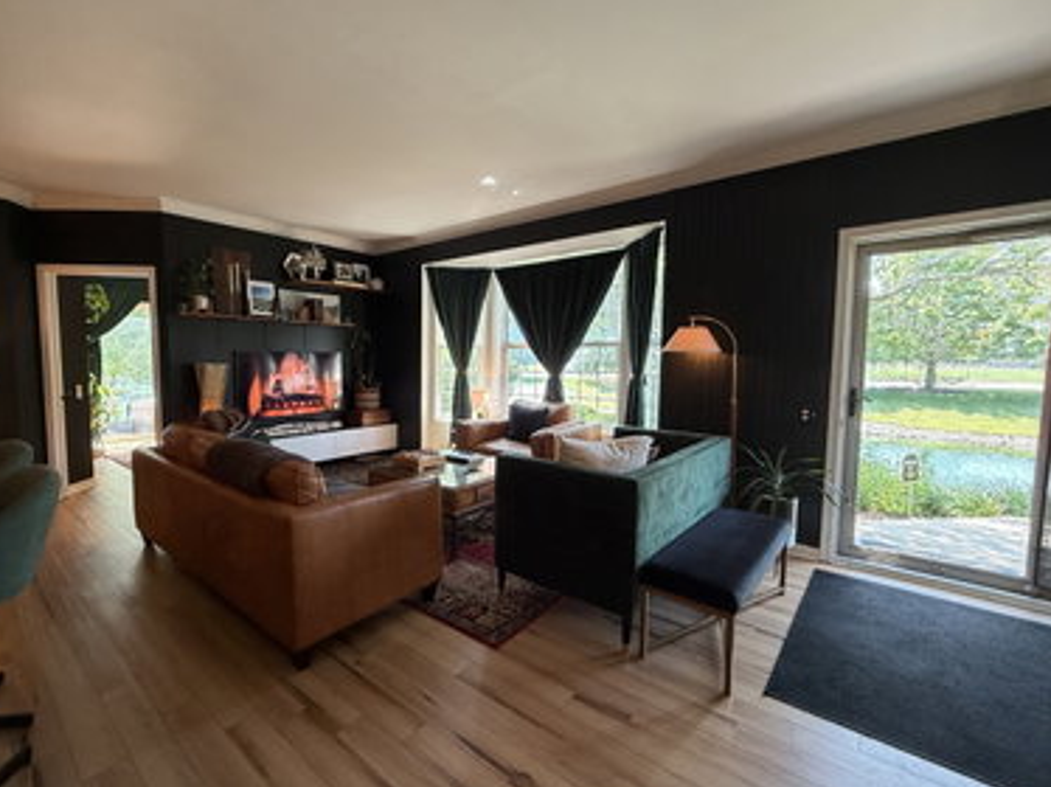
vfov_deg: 78.0
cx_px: 465
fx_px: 485
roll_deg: -0.3
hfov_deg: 94.1
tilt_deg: -3.7
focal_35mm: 16
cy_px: 394
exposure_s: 1/60
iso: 200
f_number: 2.2
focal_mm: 2.22
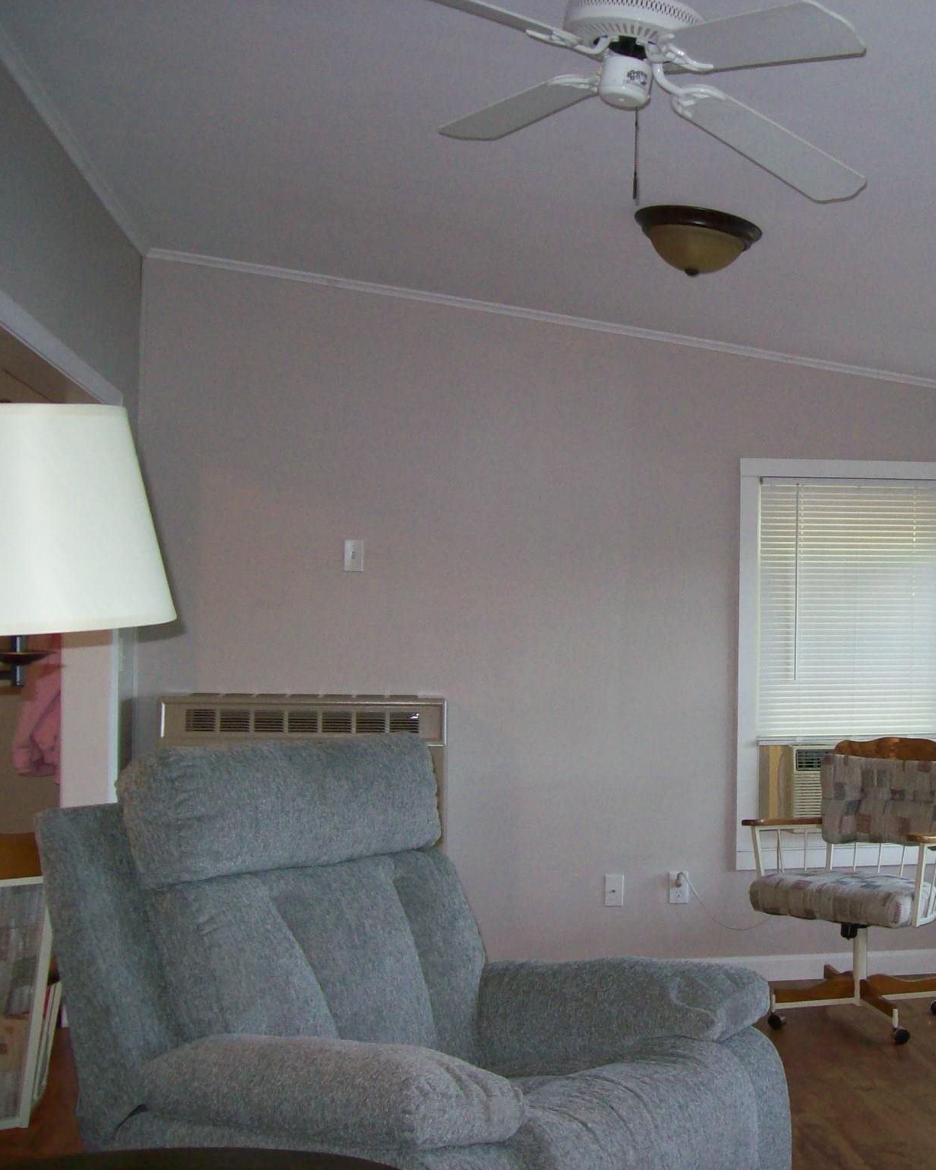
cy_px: 585
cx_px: 707
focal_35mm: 47
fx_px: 1627
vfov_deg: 39.5
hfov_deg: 31.5
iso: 200
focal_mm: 6
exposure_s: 1/64
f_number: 2.7
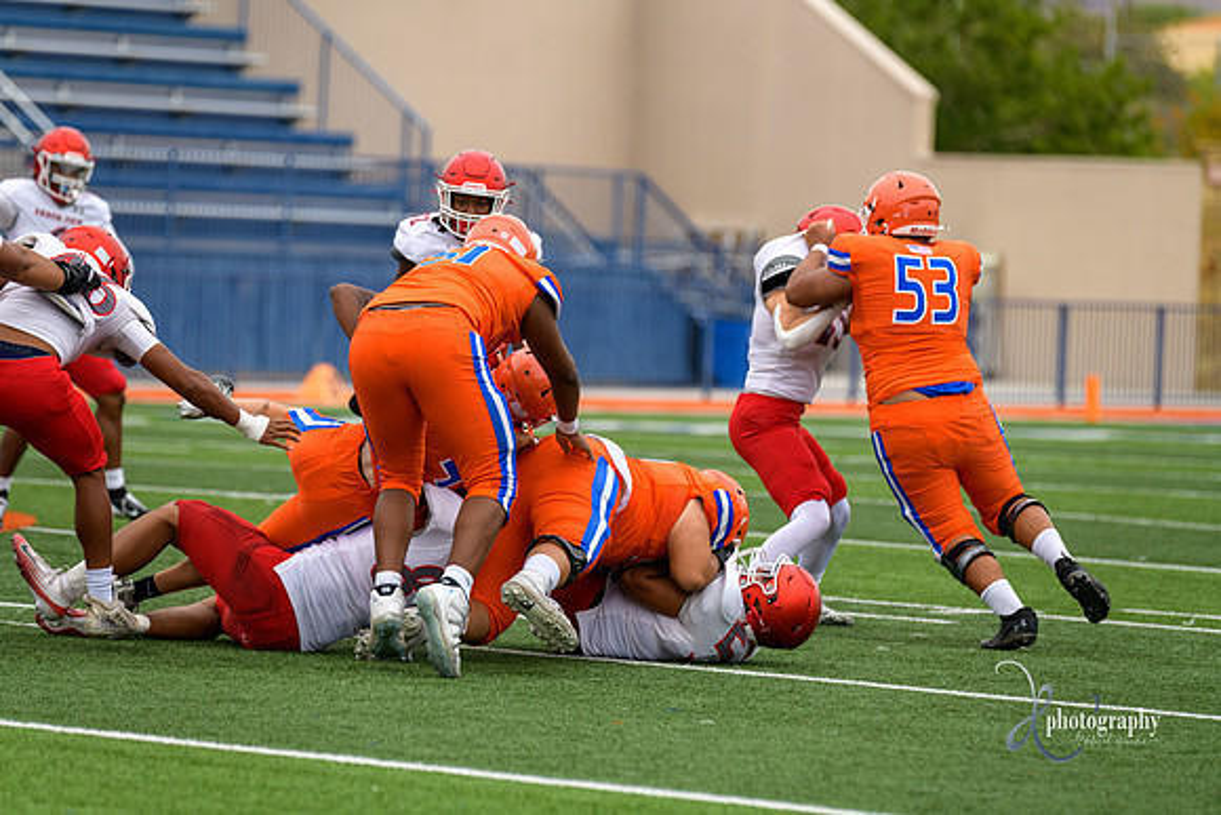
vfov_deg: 5.7
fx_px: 8142
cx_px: 610
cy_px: 408
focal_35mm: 240
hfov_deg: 8.6
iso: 360
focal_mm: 240
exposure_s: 1/1000
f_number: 3.5
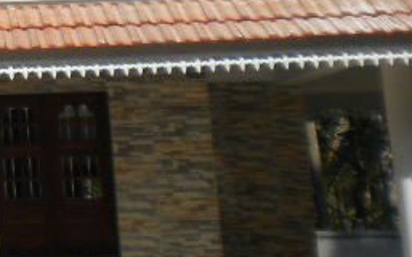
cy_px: -98
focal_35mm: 148
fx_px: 1660
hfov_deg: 12.8
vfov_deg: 8.7
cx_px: -340
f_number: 4.6
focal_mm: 6.3
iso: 113
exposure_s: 1/1000
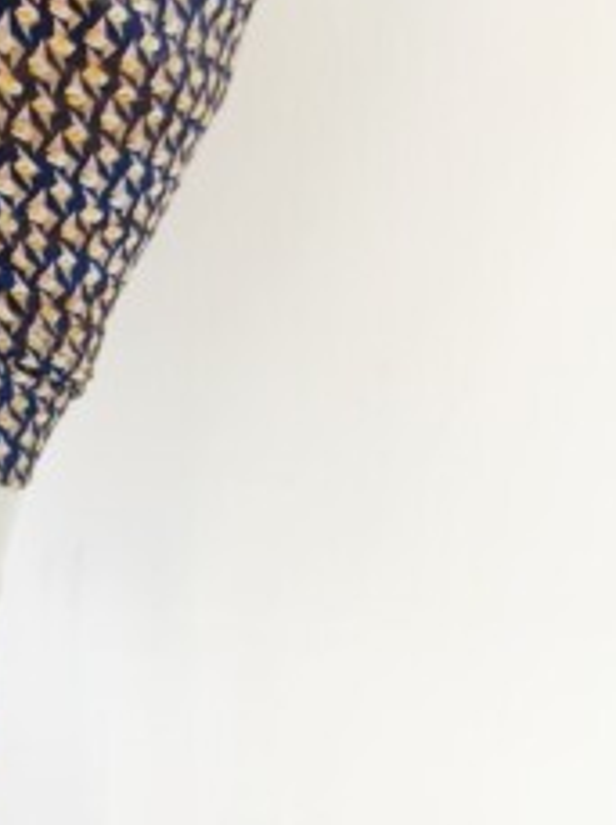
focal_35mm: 84
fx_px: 1999
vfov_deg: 23.3
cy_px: 407
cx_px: -162
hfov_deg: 16.6
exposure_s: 1/30
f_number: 1.65
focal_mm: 6.14
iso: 50
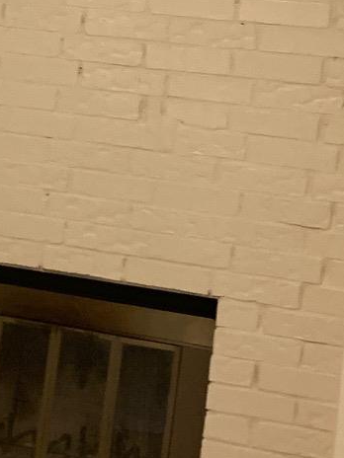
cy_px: 102
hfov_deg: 12.9
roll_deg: -7.0
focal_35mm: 113
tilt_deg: -0.5
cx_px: 3
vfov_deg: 17.3
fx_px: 1497
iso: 250
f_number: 1.8
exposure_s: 1/60
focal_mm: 4.25
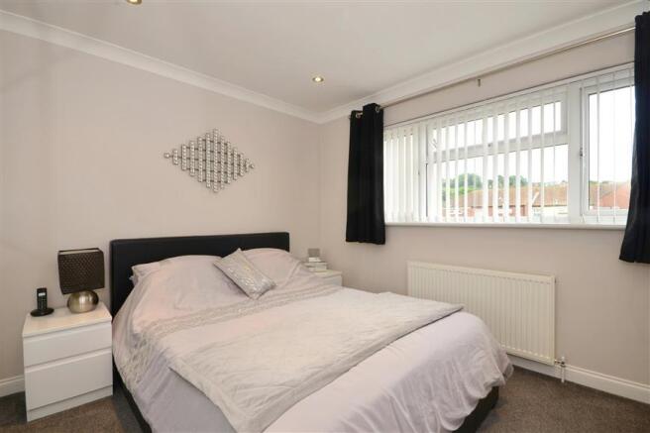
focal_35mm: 15
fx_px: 271
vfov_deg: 77.3
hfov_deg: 100.4
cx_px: 325
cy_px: 216
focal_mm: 10
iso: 200
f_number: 11
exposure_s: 1/13
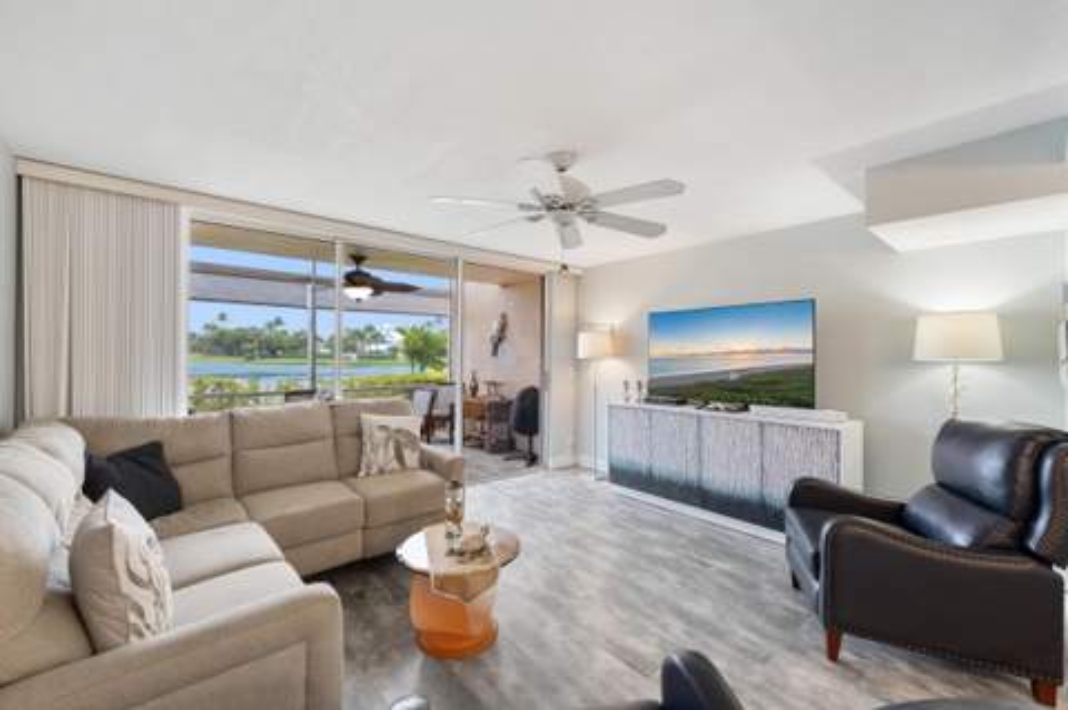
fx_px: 415
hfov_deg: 104.3
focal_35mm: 14
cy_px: 355
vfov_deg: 81.1
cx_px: 534
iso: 250
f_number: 9
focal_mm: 14
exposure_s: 1/2.5
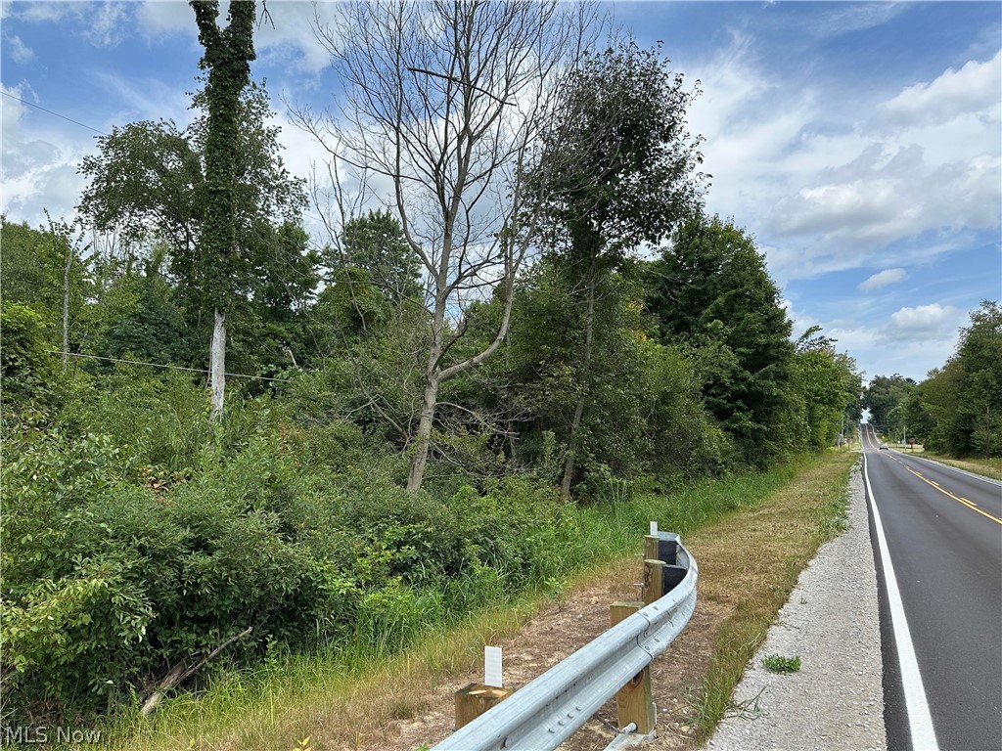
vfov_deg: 56.8
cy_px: 376
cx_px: 501
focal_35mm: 24
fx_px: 695
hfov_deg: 71.6
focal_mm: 6.86
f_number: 1.78
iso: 80
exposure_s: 1/3058
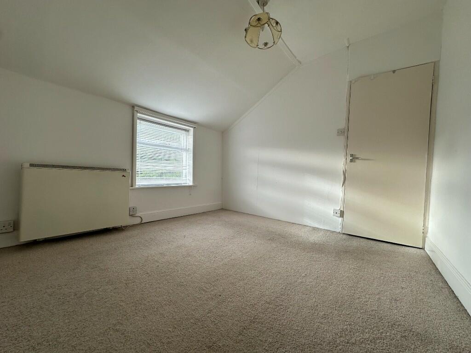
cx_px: 236
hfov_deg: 102.1
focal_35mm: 14
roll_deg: -1.6
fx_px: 190
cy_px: 176
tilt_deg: -0.5
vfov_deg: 85.7
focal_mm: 2.22
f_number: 2.2
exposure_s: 1/99
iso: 64
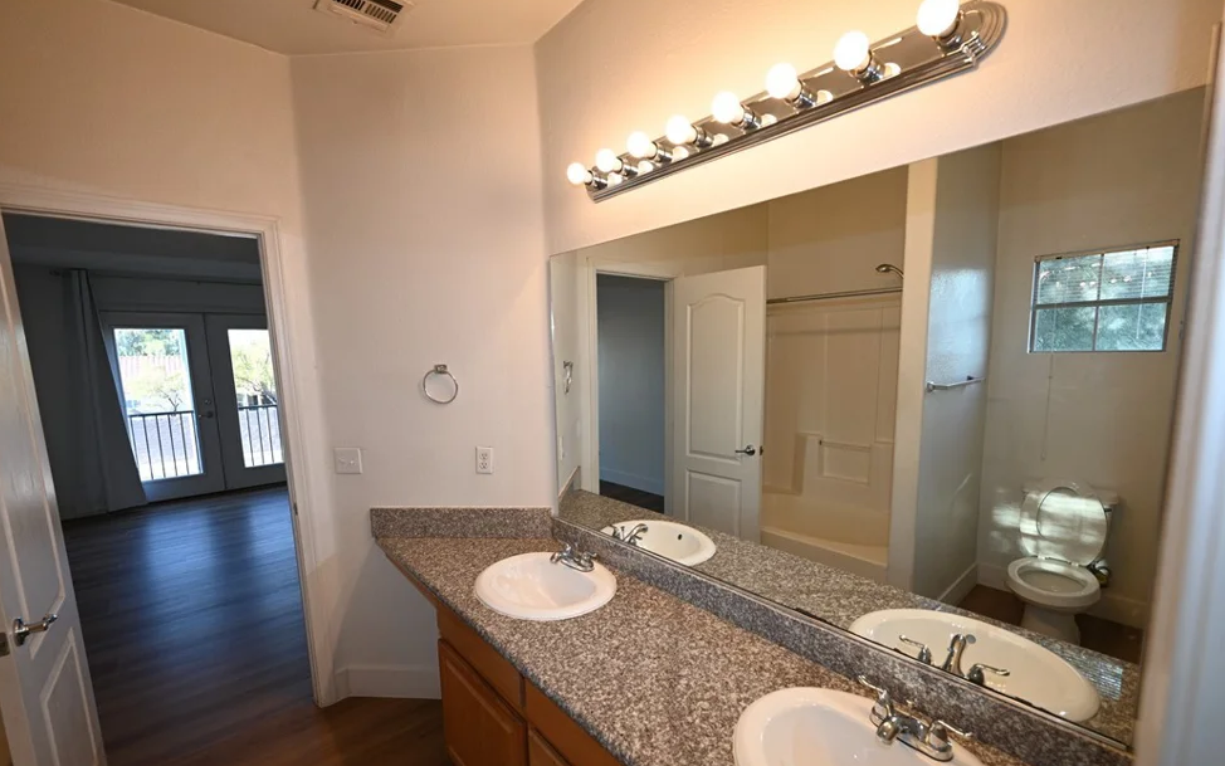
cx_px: 629
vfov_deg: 74.6
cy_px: 417
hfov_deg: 101.4
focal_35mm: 15
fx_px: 501
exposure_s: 1/80
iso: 640
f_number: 4.5
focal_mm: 14
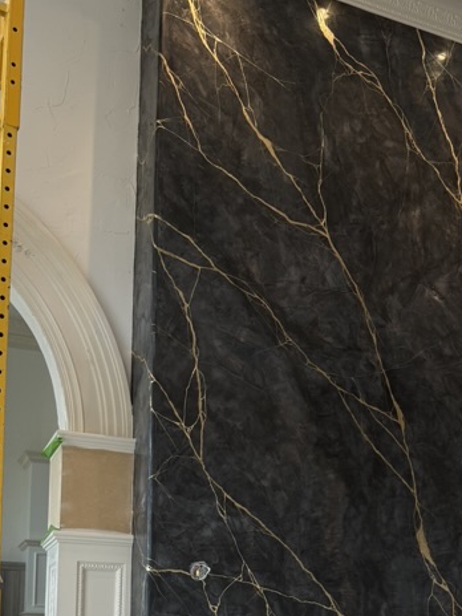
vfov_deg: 33.9
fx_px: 943
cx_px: 392
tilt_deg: +6.5
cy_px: 571
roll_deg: -0.1
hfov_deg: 26.8
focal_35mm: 53
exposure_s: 1/120
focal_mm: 6.76
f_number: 1.78
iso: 100
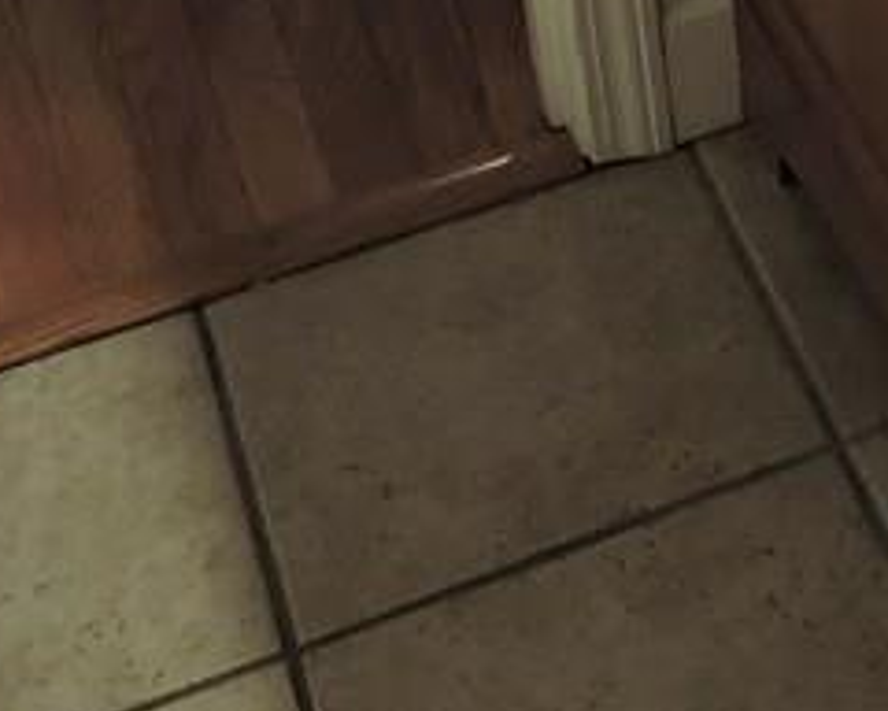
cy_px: -567
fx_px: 2628
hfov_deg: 18.8
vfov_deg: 13.8
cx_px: 832
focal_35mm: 100
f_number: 3.3
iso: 200
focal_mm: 4.3
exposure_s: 1/30
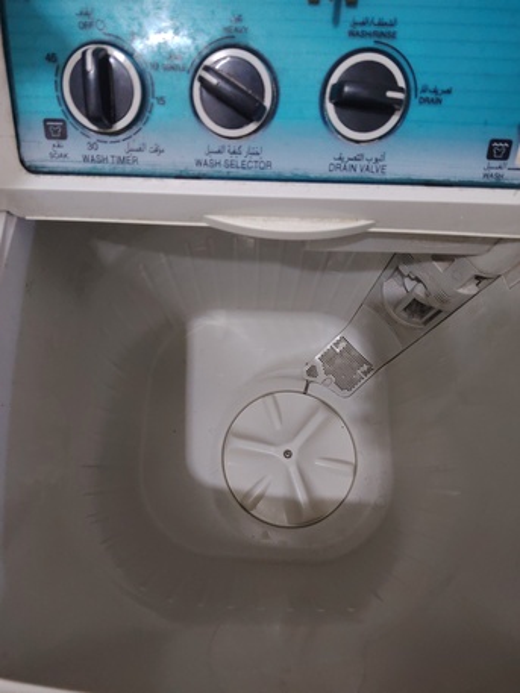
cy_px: 346
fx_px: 480
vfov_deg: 71.6
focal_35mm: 24
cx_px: 260
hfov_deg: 56.8
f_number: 1.75
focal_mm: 5.25
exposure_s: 1/20
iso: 1156
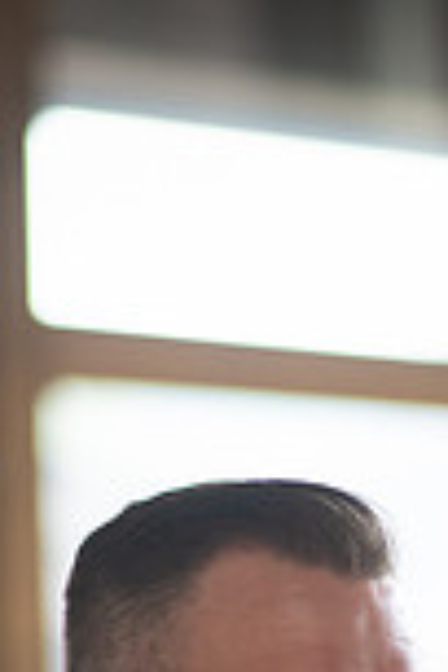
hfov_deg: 5.5
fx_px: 4648
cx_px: 376
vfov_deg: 8.2
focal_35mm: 249
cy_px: 900
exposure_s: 1/200
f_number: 1.4
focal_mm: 85
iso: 160
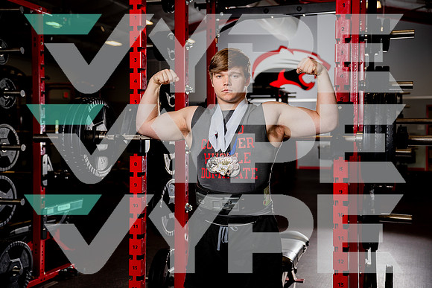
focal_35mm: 49
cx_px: 216
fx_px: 588
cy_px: 144
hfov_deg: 40.3
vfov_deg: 27.5
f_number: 4
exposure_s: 1/250
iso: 100
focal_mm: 49
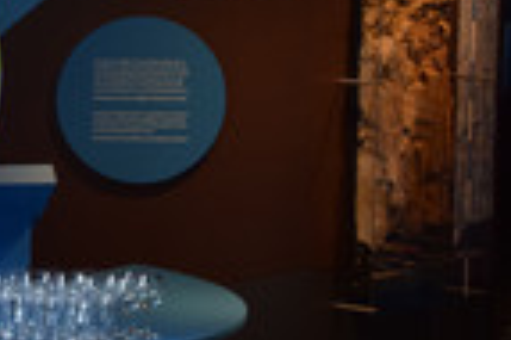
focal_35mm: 147
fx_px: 2084
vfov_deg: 9.3
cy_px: 149
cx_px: -222
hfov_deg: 13.3
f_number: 8
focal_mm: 34
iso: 720
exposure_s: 1/60
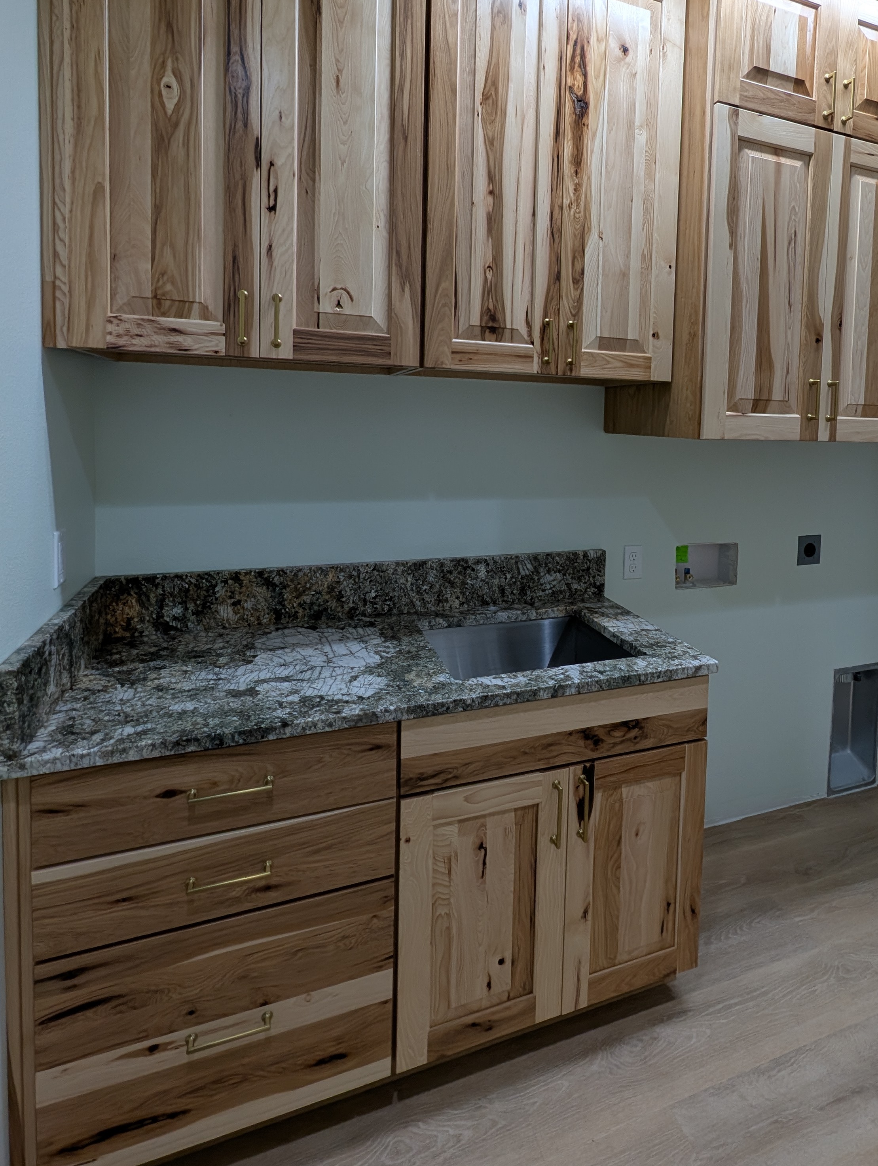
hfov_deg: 70.4
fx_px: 607
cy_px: 455
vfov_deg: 86.4
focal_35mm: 18
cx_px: 557
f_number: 2.2
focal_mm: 1.95
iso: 50
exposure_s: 1/120
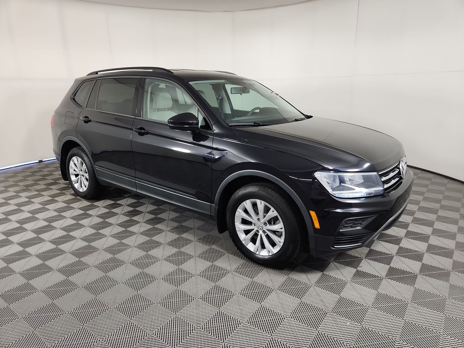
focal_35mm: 23
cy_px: 174
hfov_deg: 73.9
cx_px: 232
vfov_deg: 58.9
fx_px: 308
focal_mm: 5.4
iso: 84
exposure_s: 1/119
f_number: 1.8
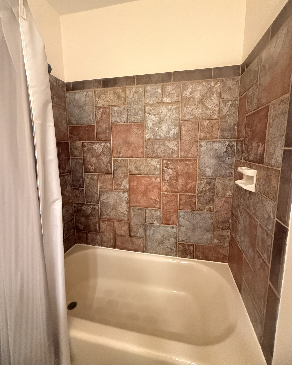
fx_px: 162
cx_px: 149
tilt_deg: -8.4
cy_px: 171
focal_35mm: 15
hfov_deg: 84.0
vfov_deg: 96.7
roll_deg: -0.1
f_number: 2.2
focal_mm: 2.22
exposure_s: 1/60
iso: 1000
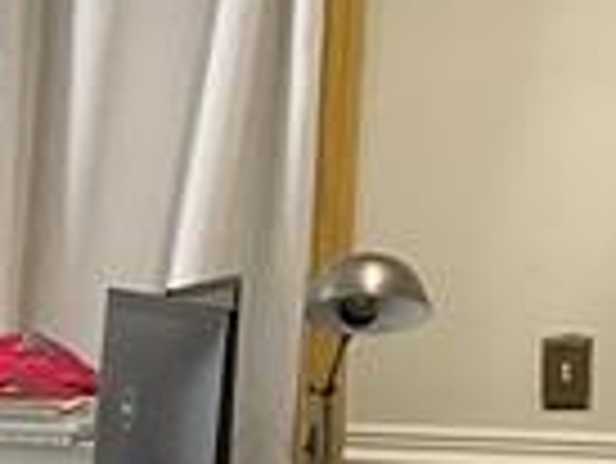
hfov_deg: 8.8
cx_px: -409
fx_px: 3865
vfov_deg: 6.8
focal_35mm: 217
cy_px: 518
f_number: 1.8
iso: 100
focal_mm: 3
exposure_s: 1/60
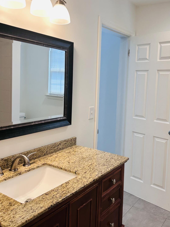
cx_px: 101
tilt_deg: -2.8
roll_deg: -2.0
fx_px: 216
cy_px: 100
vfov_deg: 55.2
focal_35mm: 33
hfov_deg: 42.8
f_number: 1.78
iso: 100
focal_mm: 6.86
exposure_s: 1/120
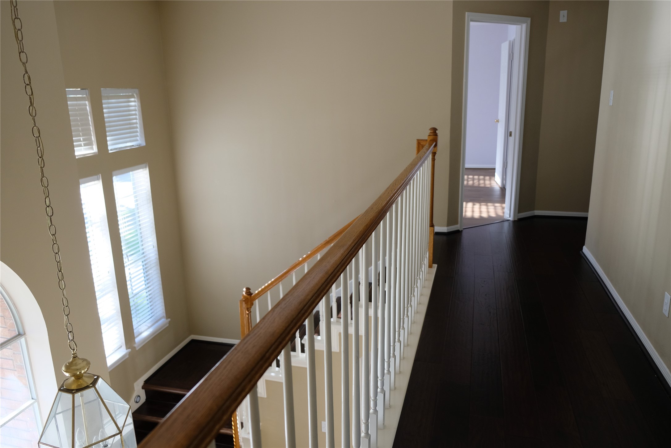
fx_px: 503
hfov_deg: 67.4
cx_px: 336
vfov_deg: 47.9
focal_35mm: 27
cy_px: 224
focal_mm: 18
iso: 400
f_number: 2.8
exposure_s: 1/150
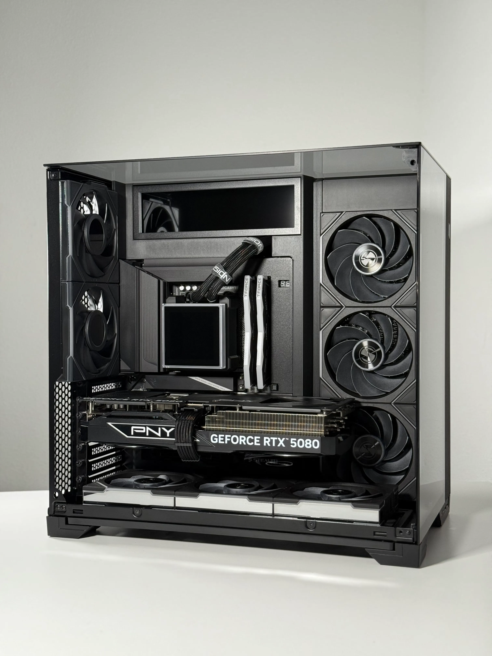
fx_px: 910
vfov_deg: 39.7
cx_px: 246
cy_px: 328
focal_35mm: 48
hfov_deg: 30.3
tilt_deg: -0.2
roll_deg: -1.8
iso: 160
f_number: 1.78
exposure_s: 1/60
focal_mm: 6.76
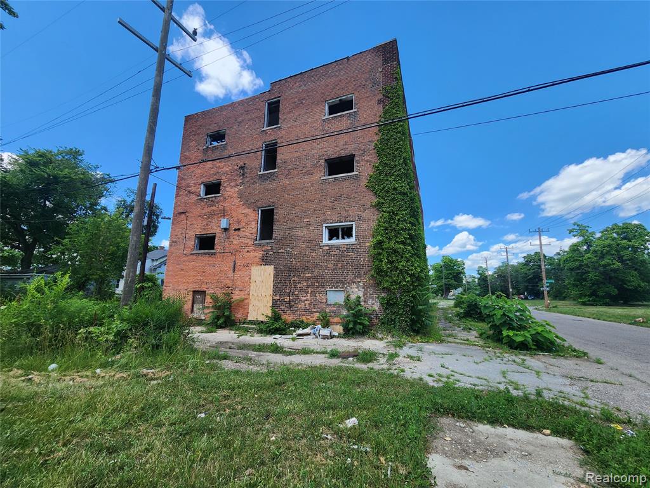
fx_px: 244
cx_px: 325
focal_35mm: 13
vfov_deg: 89.9
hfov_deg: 106.2
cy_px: 244
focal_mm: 2.2
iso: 50
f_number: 2.2
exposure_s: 1/1114
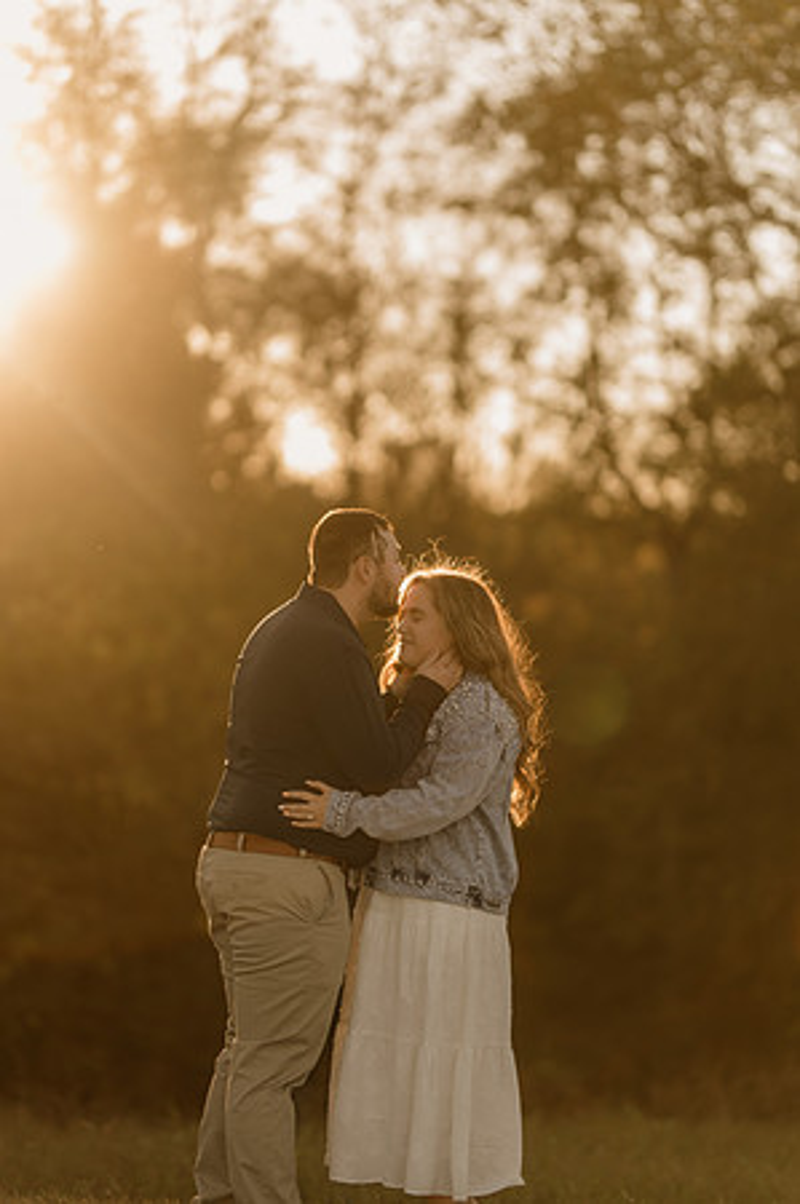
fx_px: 2840
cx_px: 400
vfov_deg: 23.9
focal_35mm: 85
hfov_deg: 16.0
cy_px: 602
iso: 50
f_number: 1.4
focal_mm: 85
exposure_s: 1/1250
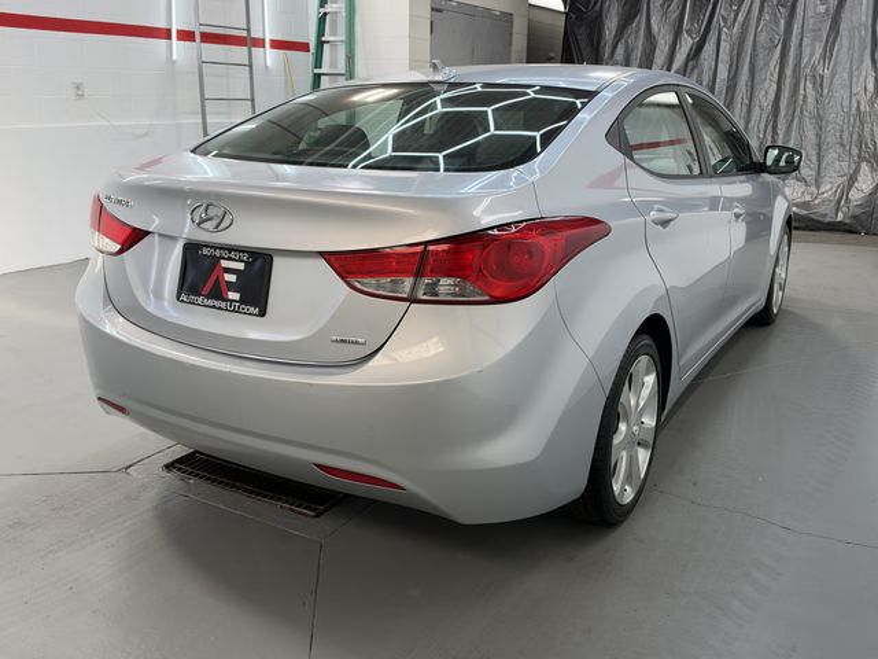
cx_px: 439
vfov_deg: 45.4
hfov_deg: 58.4
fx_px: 786
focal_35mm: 31
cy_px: 330
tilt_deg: -14.8
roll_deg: -0.4
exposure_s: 1/159
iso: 50
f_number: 1.8
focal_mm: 6.93
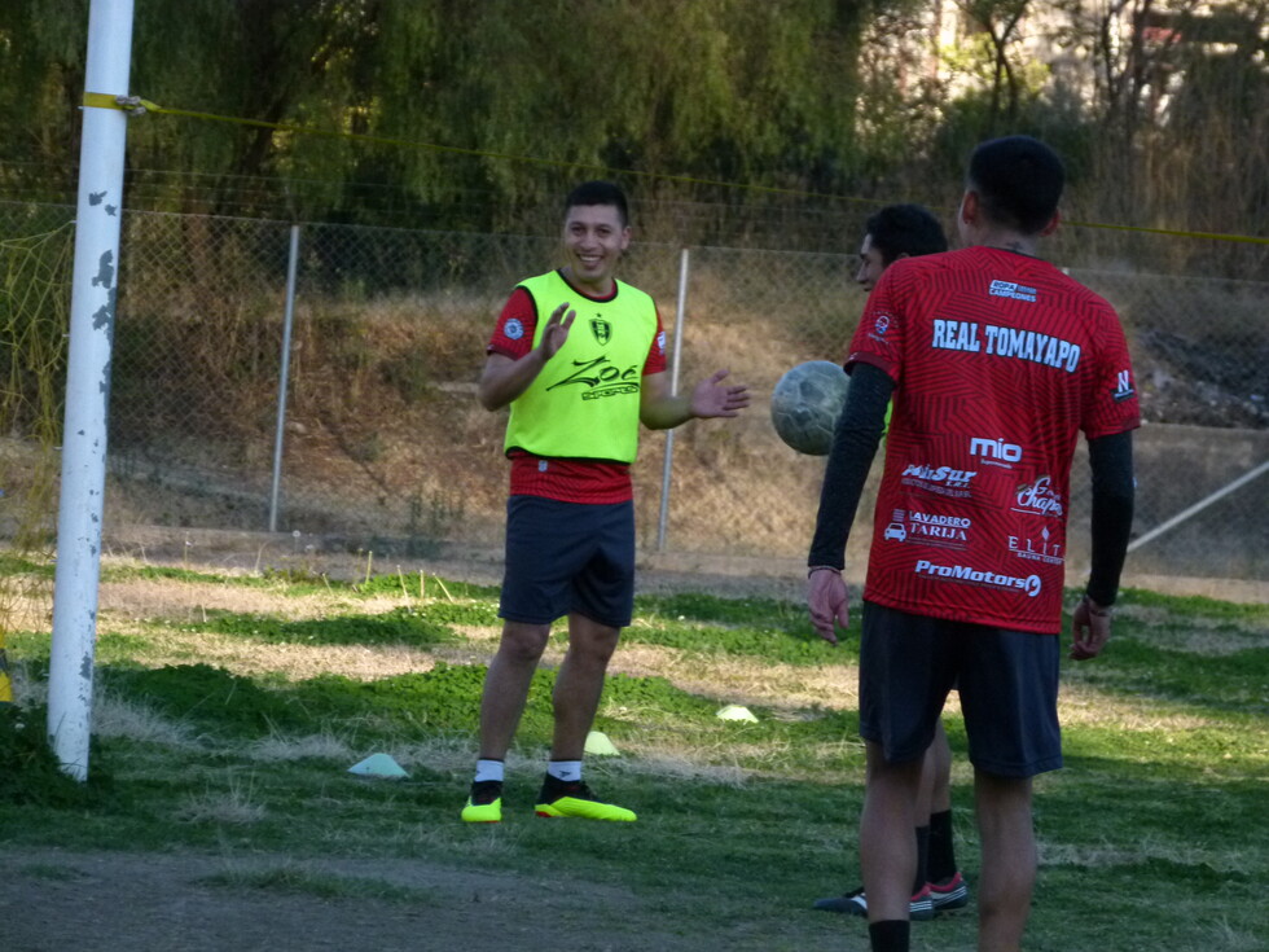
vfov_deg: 7.0
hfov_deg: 9.3
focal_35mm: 213
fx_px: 7808
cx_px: 634
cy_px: 476
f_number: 3.9
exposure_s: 1/500
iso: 400
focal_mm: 38.4
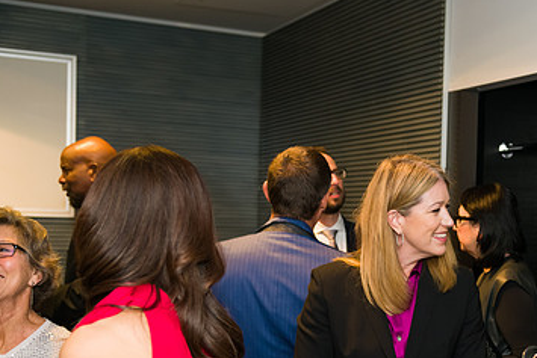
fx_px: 925
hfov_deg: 31.6
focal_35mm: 62
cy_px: 248
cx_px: 424
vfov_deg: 21.8
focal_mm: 38
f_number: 3.2
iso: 1600
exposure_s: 1/125
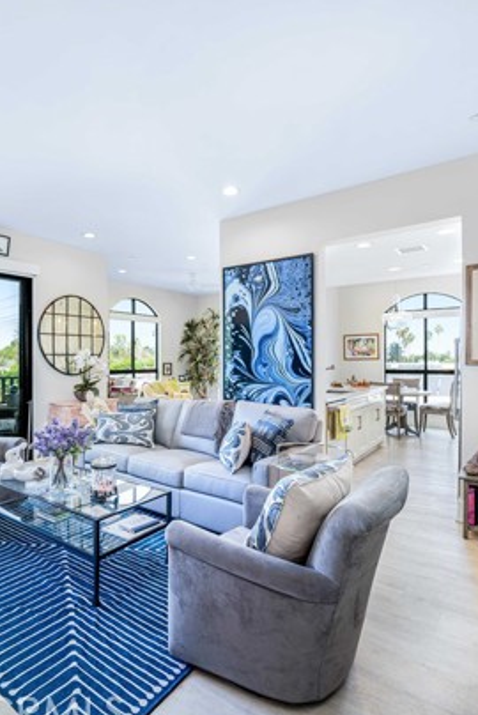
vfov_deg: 86.9
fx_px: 378
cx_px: 184
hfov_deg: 63.9
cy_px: 360
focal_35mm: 19
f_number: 6.3
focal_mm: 12
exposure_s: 1/10
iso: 320
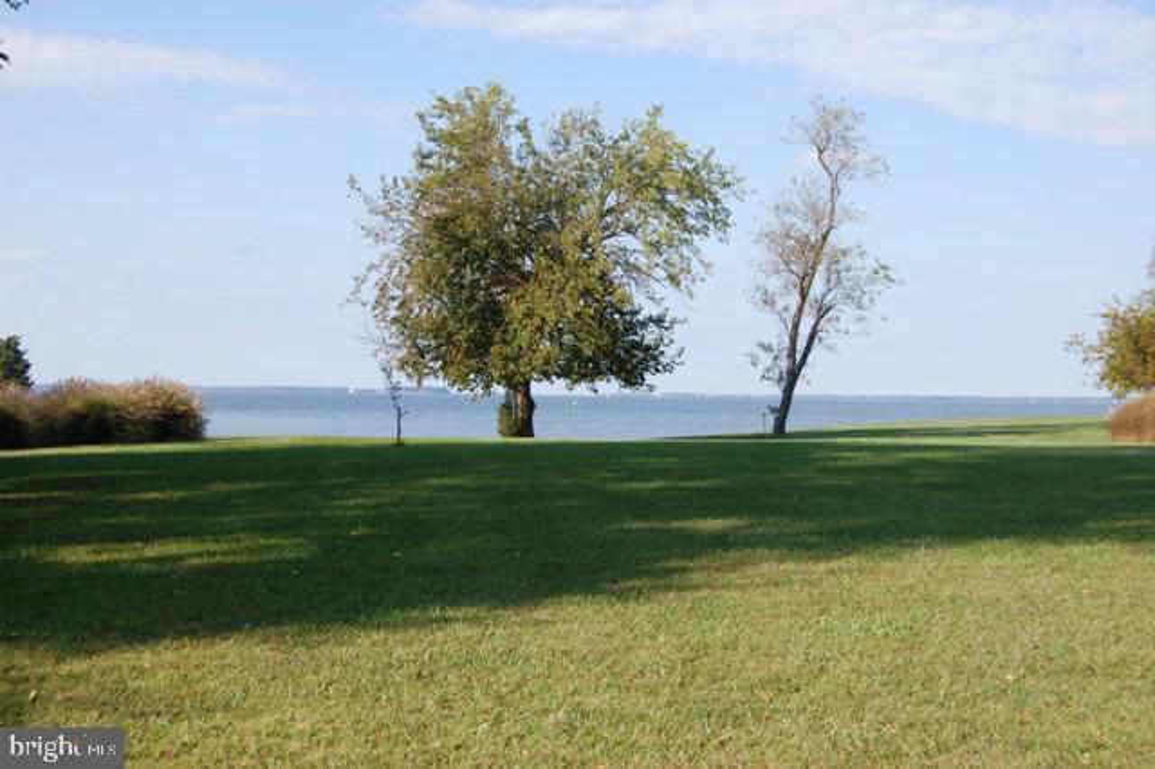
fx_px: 1828
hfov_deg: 35.1
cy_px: 384
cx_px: 578
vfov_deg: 23.8
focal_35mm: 57
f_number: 9
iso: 200
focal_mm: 38
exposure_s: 1/320
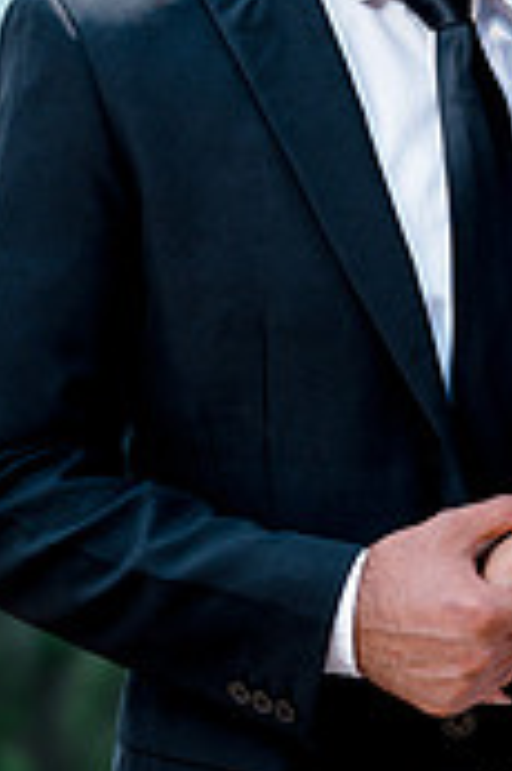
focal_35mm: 146
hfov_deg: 9.3
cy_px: 263
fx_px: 3121
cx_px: 539
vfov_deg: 14.0
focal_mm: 56
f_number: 2.8
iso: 100
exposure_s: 1/1000
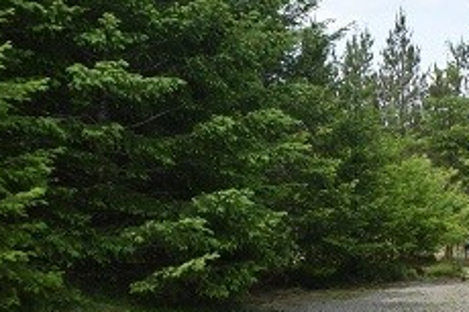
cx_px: 338
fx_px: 1757
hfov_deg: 15.2
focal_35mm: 135
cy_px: 218
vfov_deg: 10.1
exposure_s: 1/1600
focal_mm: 23
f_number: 5.6
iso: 400
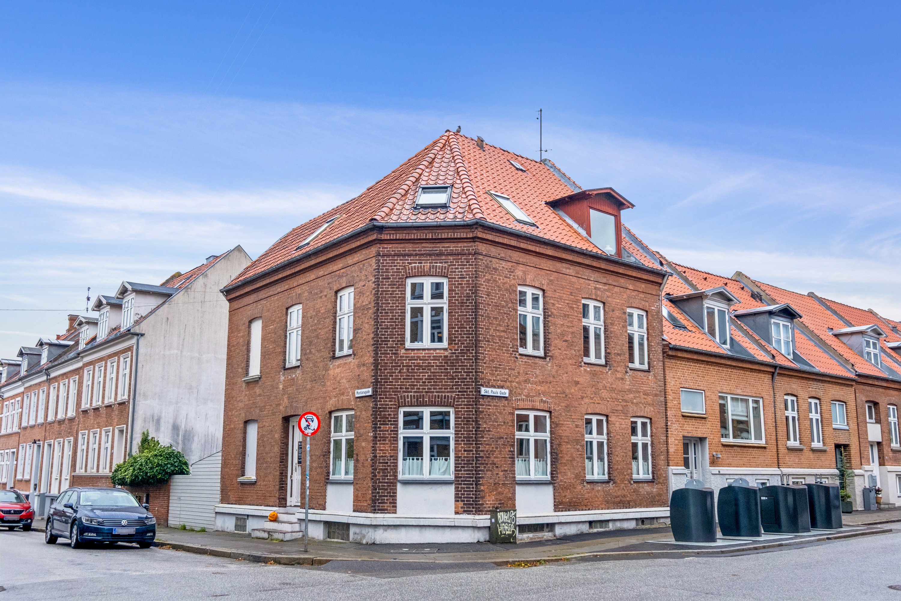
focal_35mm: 36
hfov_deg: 53.1
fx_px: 901
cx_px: 450
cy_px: 300
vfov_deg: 36.9
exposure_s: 1/80
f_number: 8
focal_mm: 24
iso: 800
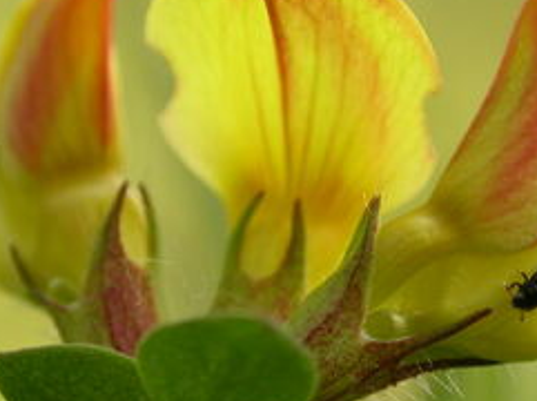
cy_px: 233
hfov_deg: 12.7
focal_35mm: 156
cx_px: 306
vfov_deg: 9.5
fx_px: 2416
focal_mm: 17.5
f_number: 4.1
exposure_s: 1/238
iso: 100
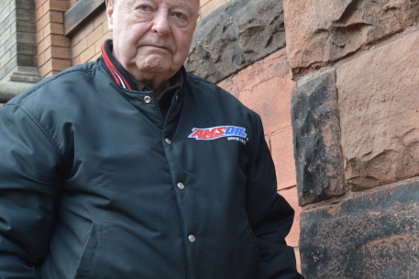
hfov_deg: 26.4
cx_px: 380
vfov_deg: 18.3
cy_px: 184
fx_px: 861
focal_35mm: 74
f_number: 5.6
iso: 125
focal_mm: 22
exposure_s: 1/125
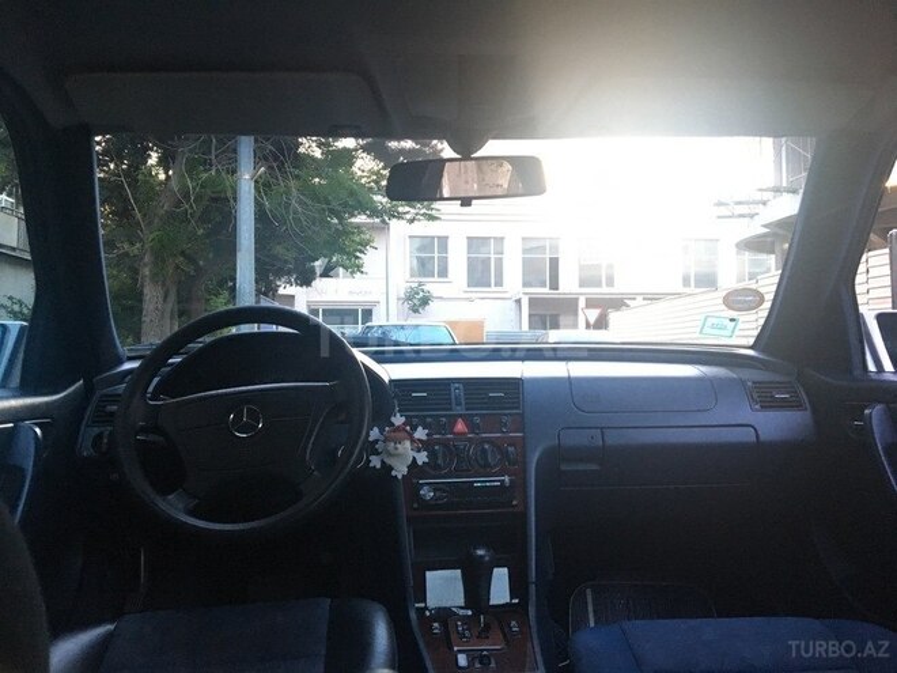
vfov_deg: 48.2
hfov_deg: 61.7
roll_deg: -0.3
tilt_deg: +1.6
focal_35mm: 29
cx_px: 448
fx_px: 751
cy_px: 336
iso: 200
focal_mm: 4.15
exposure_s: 1/17
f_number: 2.2
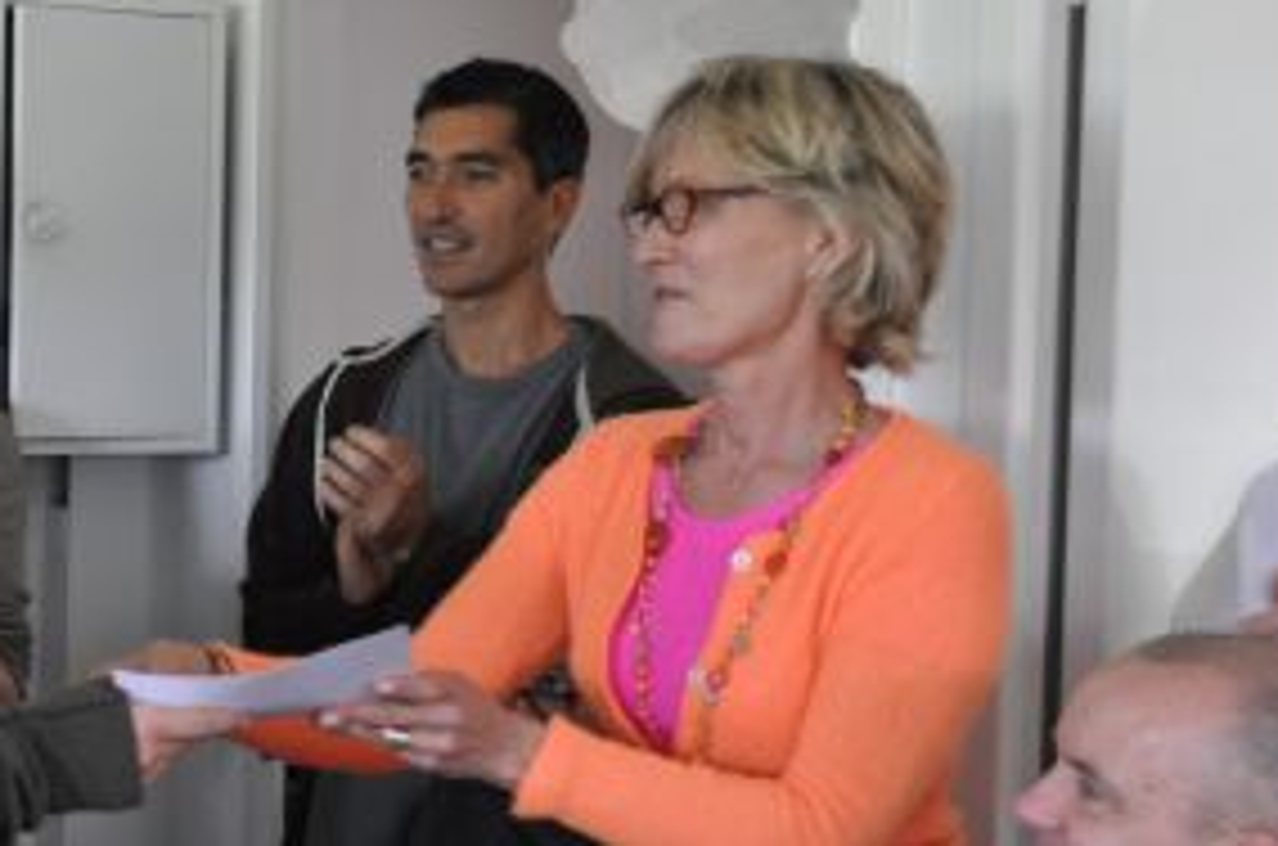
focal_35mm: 88
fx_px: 3117
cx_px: -22
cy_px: 511
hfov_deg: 22.2
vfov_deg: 15.4
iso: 800
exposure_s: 1/30
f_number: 4
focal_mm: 26
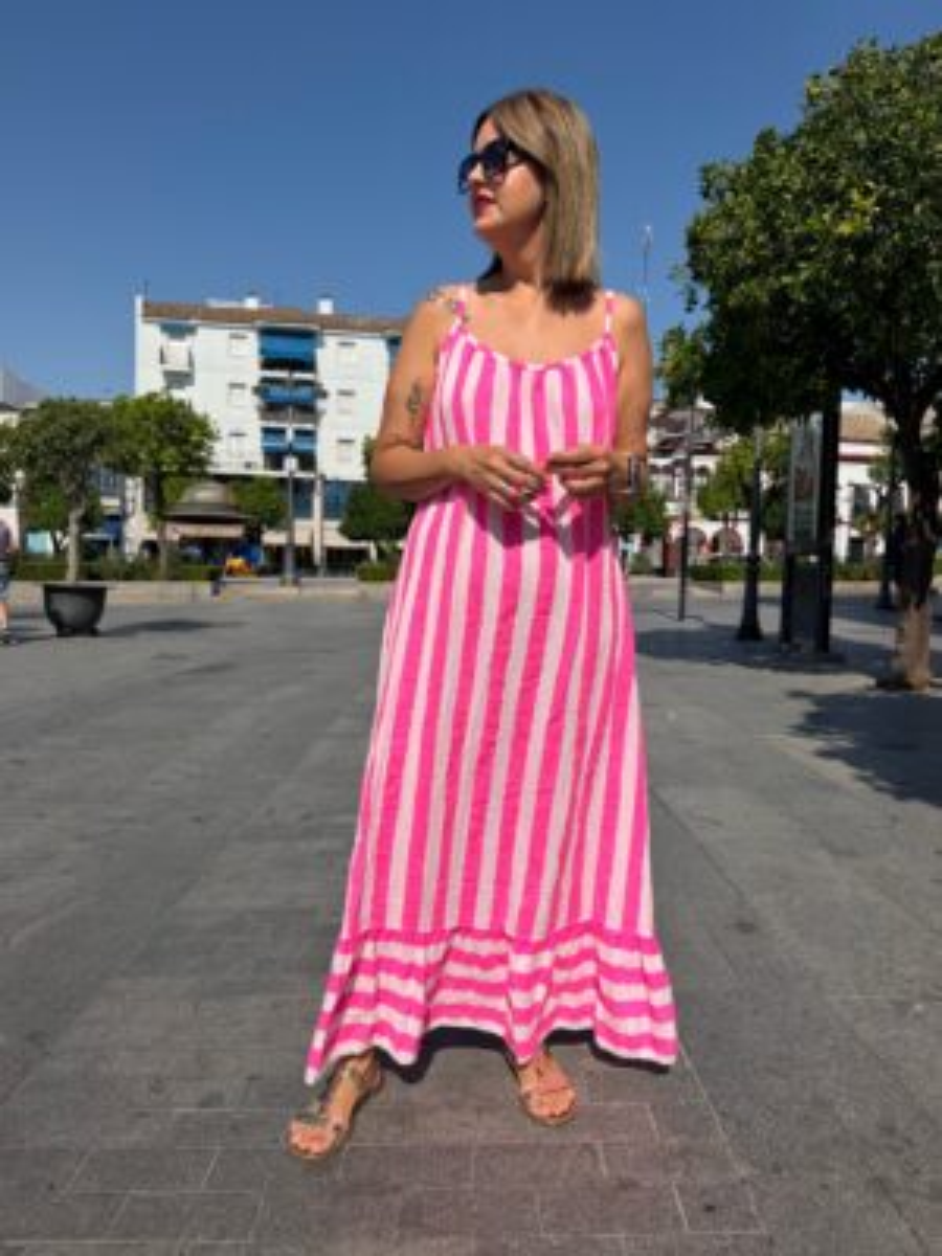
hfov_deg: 56.8
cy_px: 628
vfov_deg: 71.6
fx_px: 871
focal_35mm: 24
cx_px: 471
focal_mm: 6.76
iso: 80
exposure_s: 1/9091
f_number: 1.78
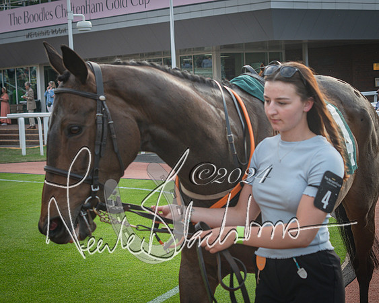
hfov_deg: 19.5
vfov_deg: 15.7
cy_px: 141
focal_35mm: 98
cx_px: 242
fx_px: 1100
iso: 200
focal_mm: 50
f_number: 5
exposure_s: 1/400
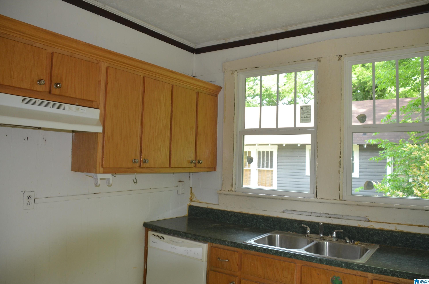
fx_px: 369
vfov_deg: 42.1
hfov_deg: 60.4
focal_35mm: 31
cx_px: 210
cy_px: 139
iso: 400
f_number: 3.5
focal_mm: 20
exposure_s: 1/100
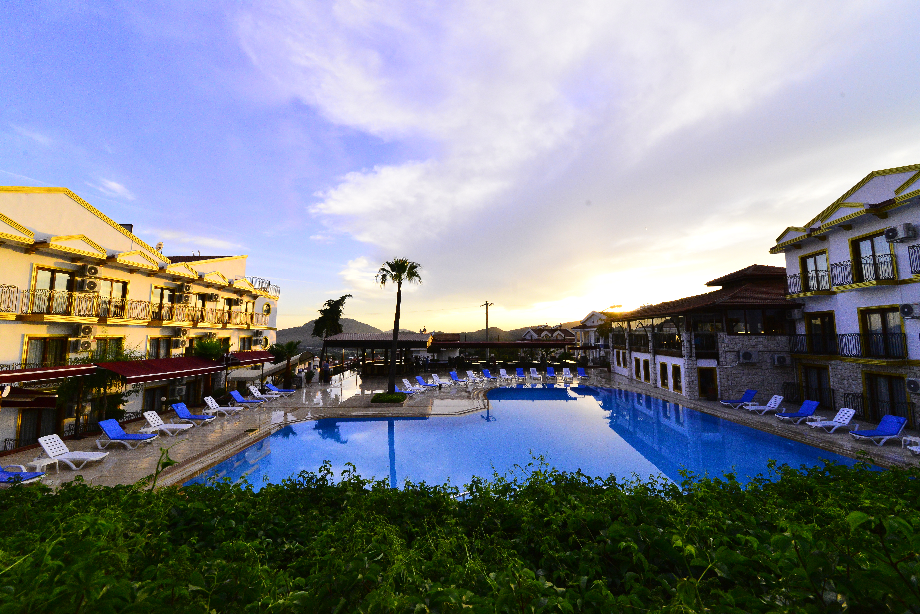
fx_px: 307
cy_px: 307
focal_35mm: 12
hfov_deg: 112.6
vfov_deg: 90.1
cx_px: 460
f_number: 11
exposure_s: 1/500
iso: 3200
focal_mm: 12
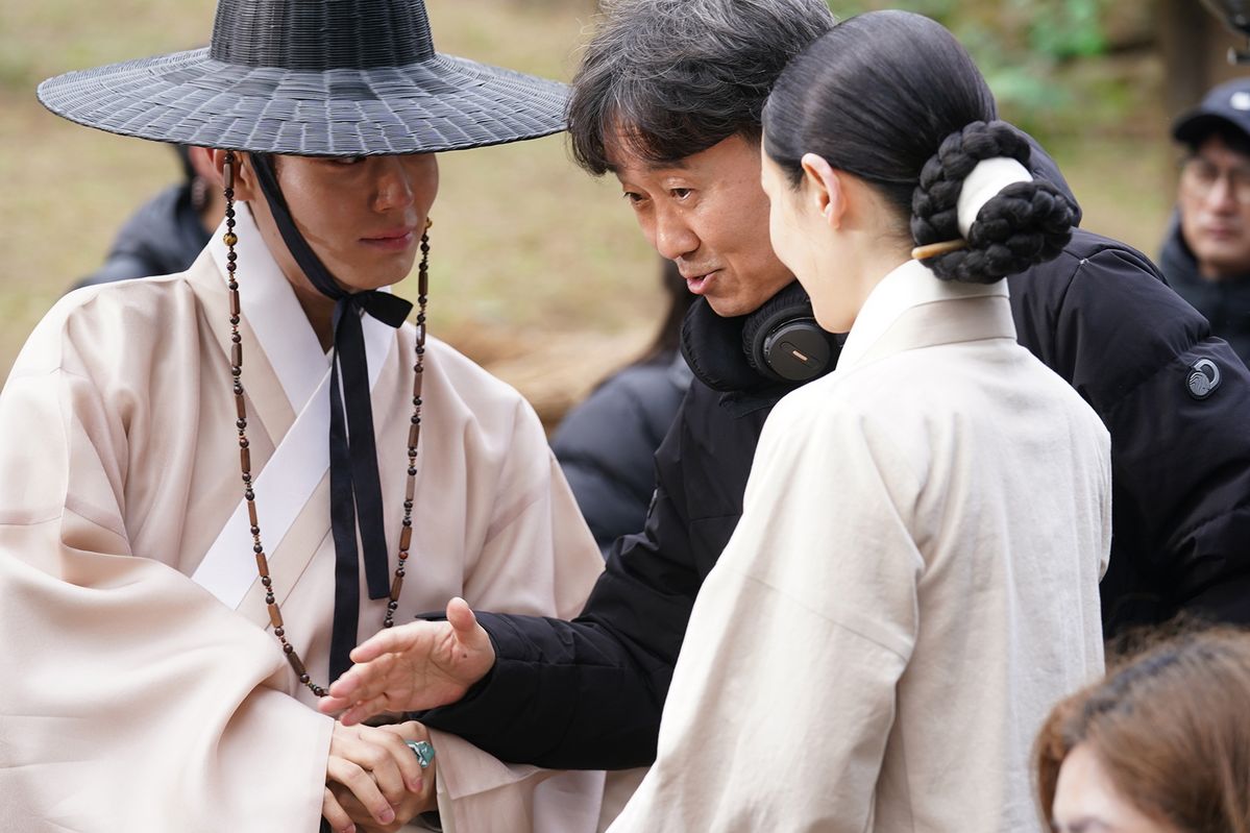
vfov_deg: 9.9
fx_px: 4791
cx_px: 625
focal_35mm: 138
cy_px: 416
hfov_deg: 14.9
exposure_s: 1/320
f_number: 5
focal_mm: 138
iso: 400
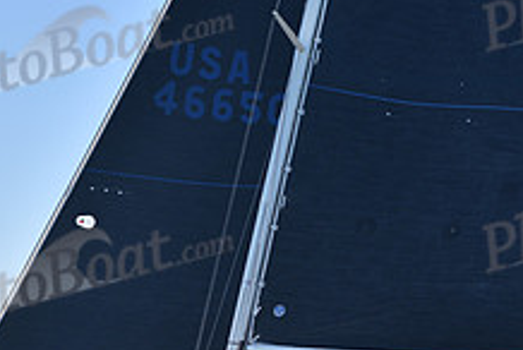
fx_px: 2706
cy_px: 368
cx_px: 360
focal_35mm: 186
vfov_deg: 7.4
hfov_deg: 11.0
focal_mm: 70
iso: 200
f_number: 3.5
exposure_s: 1/800
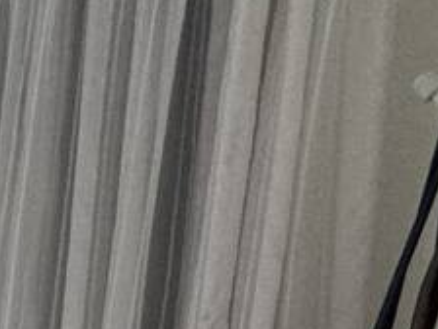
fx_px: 1139
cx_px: -790
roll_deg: +1.4
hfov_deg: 12.4
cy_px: 754
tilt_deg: -10.3
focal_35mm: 90
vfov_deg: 13.0
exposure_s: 1/60
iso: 160
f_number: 2.2
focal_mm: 2.22
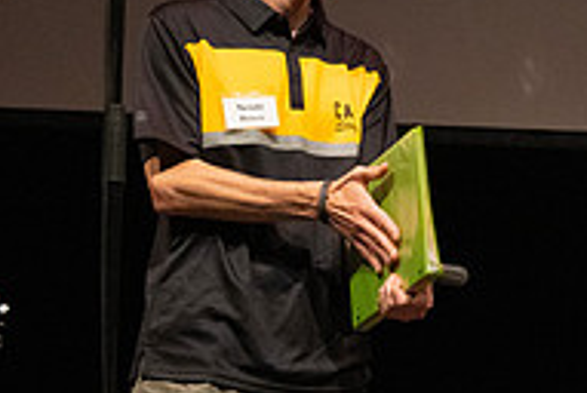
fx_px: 3070
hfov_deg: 10.7
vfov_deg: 7.3
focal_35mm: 188
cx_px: 713
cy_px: 229
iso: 6400
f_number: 5
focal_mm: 62
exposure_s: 1/250
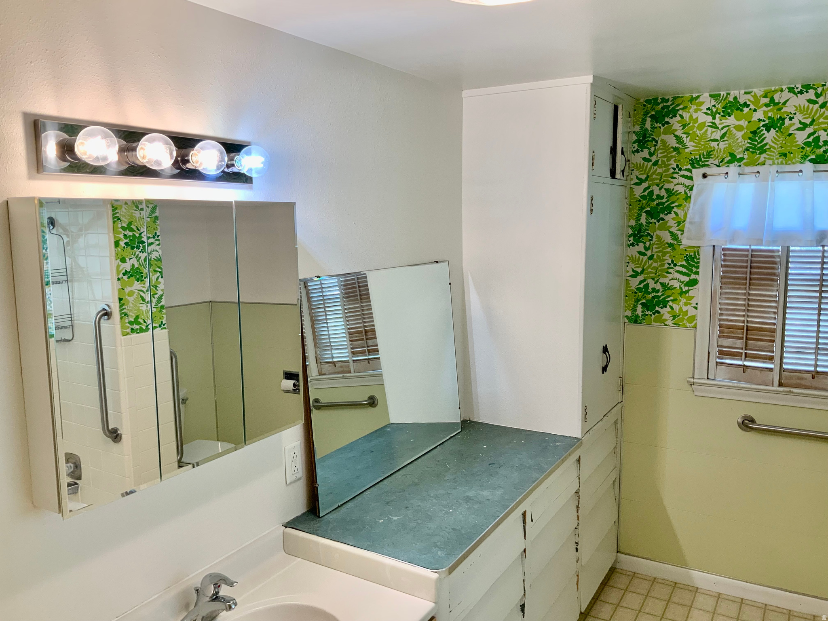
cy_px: 310
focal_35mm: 29
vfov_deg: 48.2
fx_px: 694
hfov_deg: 61.7
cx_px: 414
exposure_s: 1/60
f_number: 1.8
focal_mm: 3
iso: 40
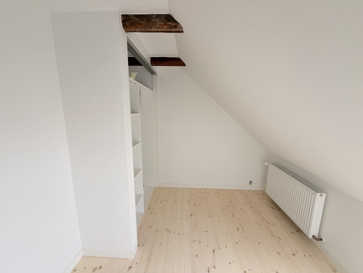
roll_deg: +0.1
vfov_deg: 85.7
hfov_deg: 102.1
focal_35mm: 14
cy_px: 136
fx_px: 147
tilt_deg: -10.8
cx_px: 182
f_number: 2.2
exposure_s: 1/86
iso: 320
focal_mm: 2.22
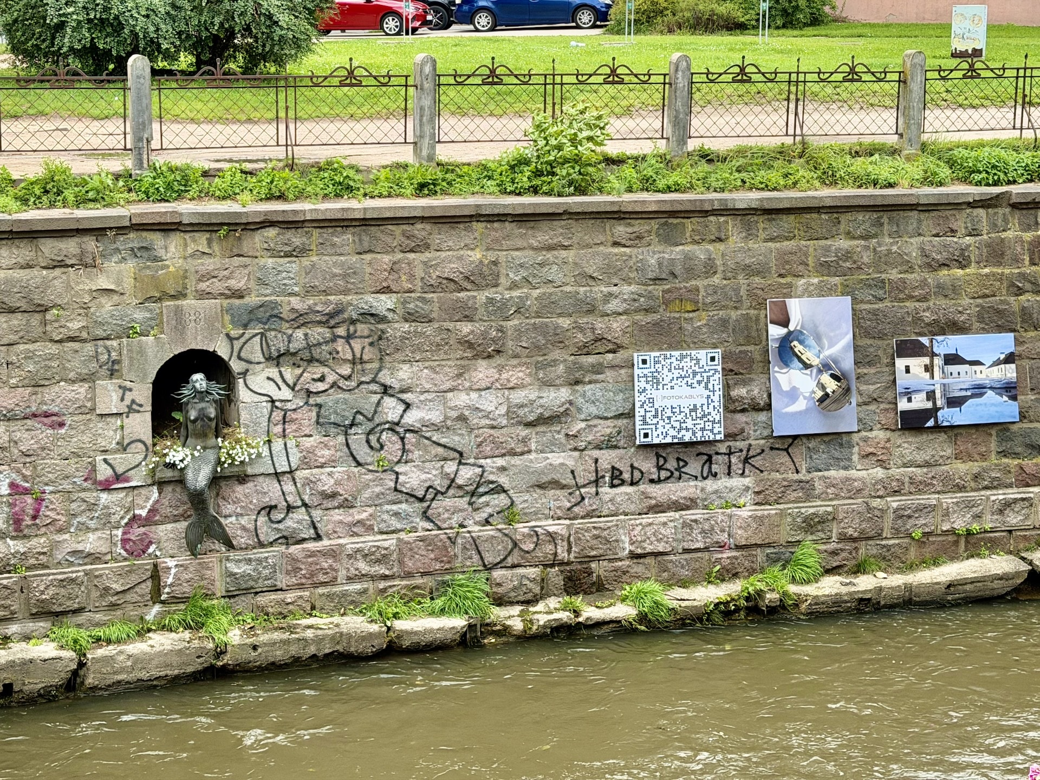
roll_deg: -0.1
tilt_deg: -8.3
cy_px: 390
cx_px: 520
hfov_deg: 39.7
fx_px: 1442
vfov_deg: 30.3
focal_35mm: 48
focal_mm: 6.76
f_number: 1.78
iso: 64
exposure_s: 1/227
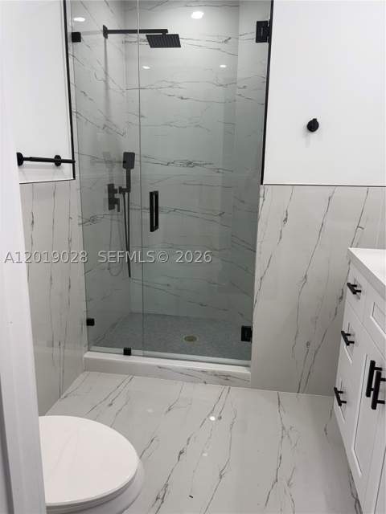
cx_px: 193
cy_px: 257
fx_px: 387
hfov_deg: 53.1
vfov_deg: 67.3
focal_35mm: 26
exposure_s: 1/120
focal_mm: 5.96
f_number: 1.6
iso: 50
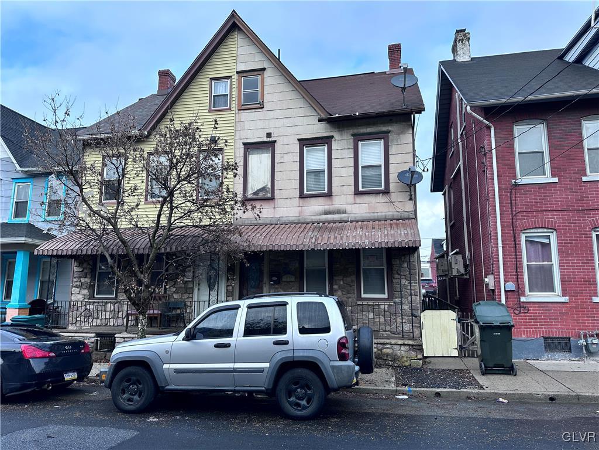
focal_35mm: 24
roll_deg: +0.0
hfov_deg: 71.6
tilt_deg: +9.7
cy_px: 225
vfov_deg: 56.8
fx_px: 415
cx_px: 300
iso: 80
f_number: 1.78
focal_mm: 6.86
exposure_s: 1/894
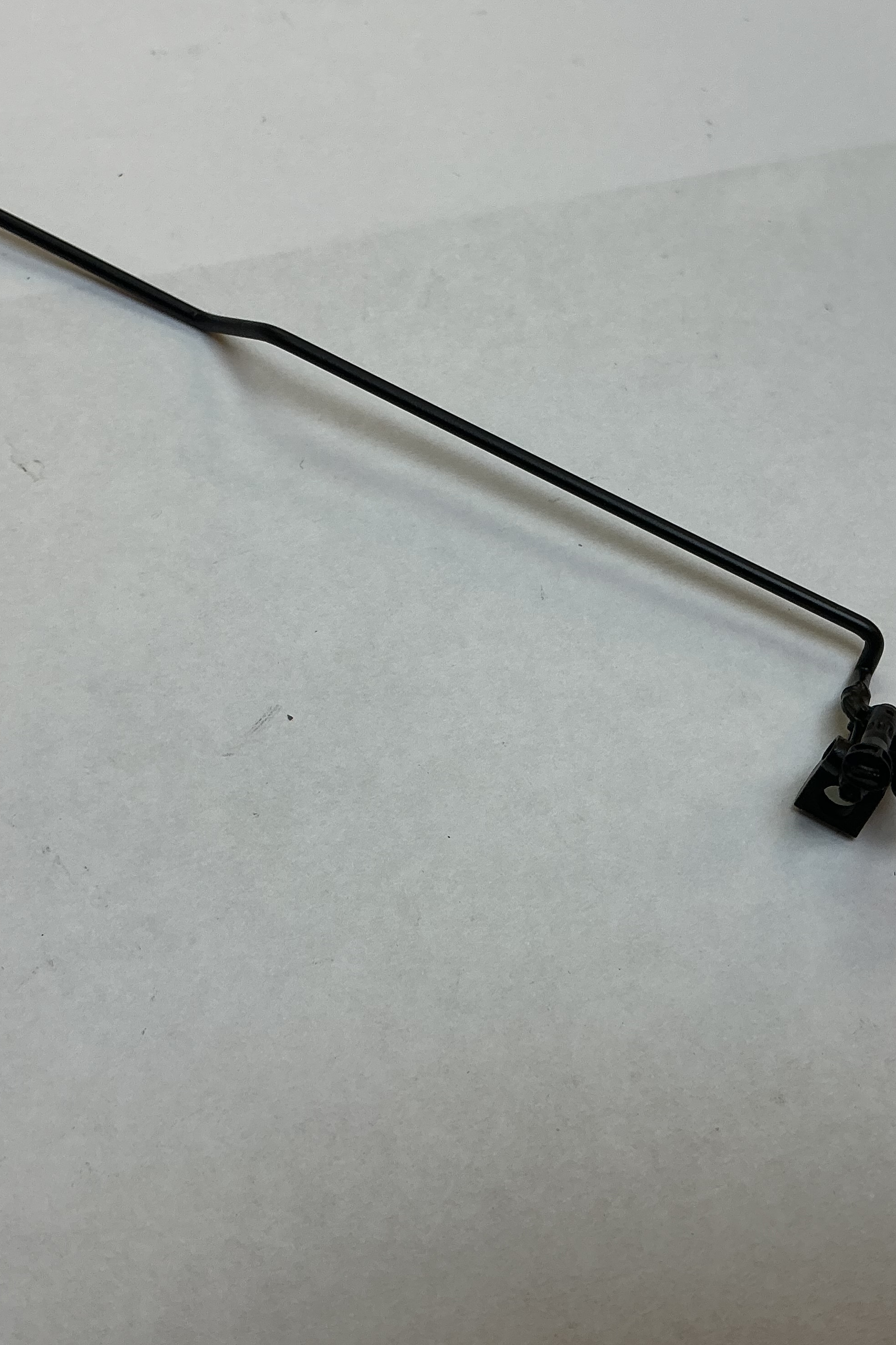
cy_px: 660
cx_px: 509
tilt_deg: -64.6
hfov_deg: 32.6
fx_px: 1531
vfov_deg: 47.4
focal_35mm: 41
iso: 16
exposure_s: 1/100
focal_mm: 3
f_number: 1.8
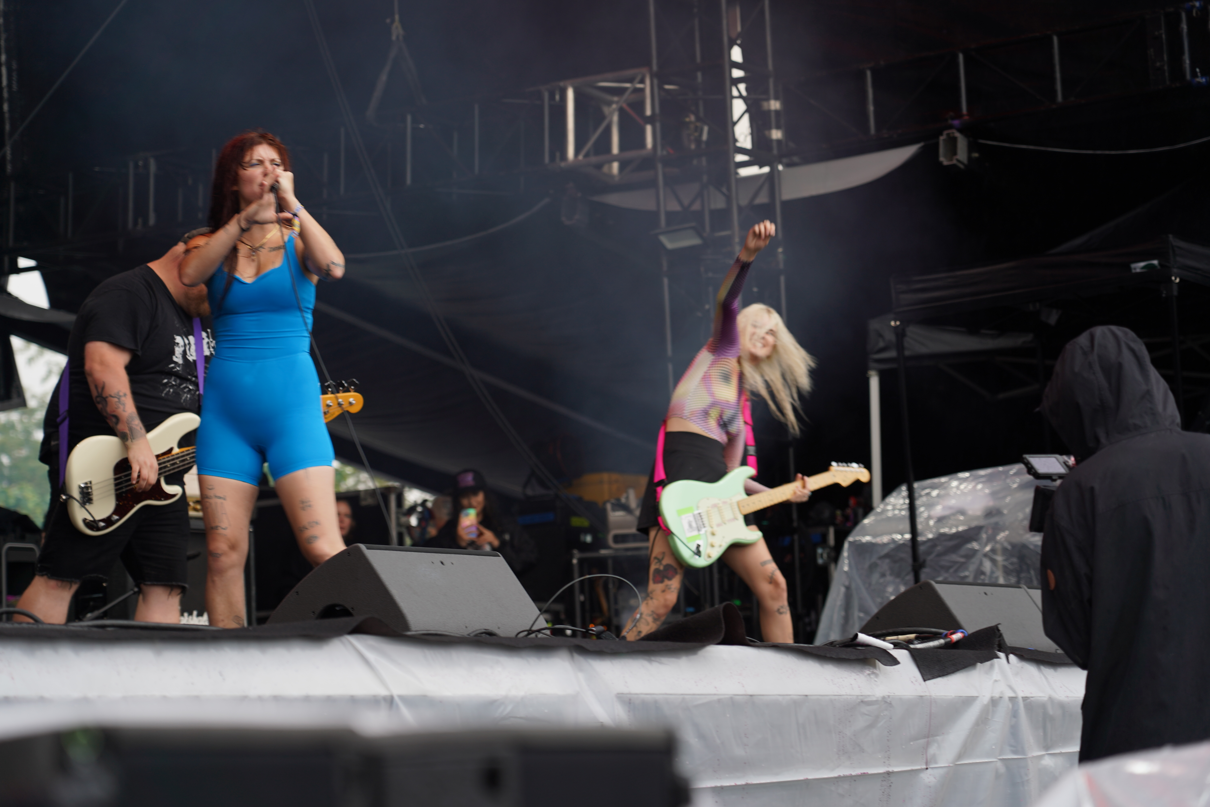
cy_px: 404
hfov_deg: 19.5
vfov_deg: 13.0
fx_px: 3529
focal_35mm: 105
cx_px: 605
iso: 100
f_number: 4.5
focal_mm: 105
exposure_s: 1/160
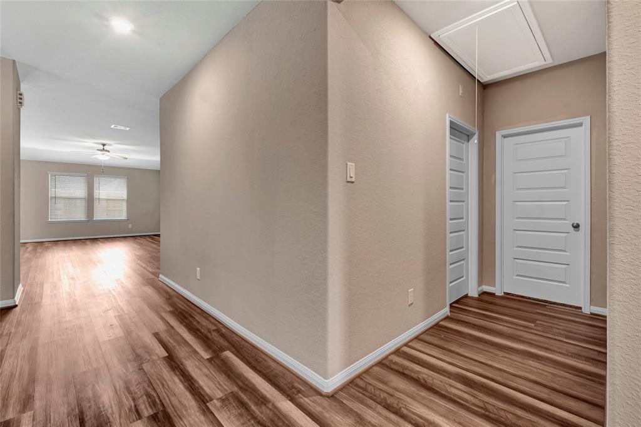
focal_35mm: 15
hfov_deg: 100.4
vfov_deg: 77.3
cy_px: 214
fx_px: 267
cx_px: 320
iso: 200
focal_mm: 10
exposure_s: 1/6
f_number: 8
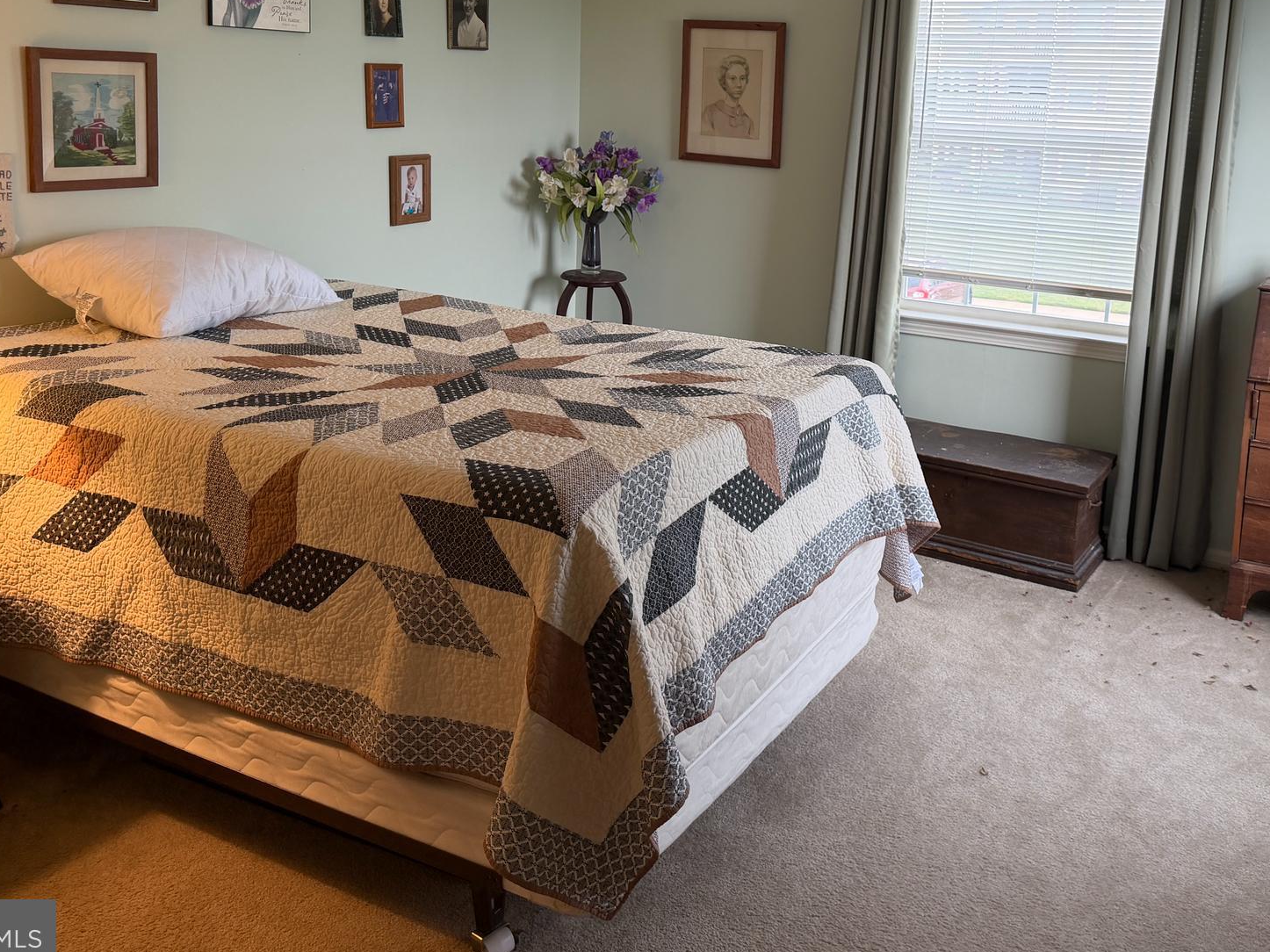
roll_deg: -3.3
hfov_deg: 53.7
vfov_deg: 41.1
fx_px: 1247
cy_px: 297
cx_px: 736
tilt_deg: -9.2
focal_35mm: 34
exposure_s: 1/60
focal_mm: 6.76
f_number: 1.78
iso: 160
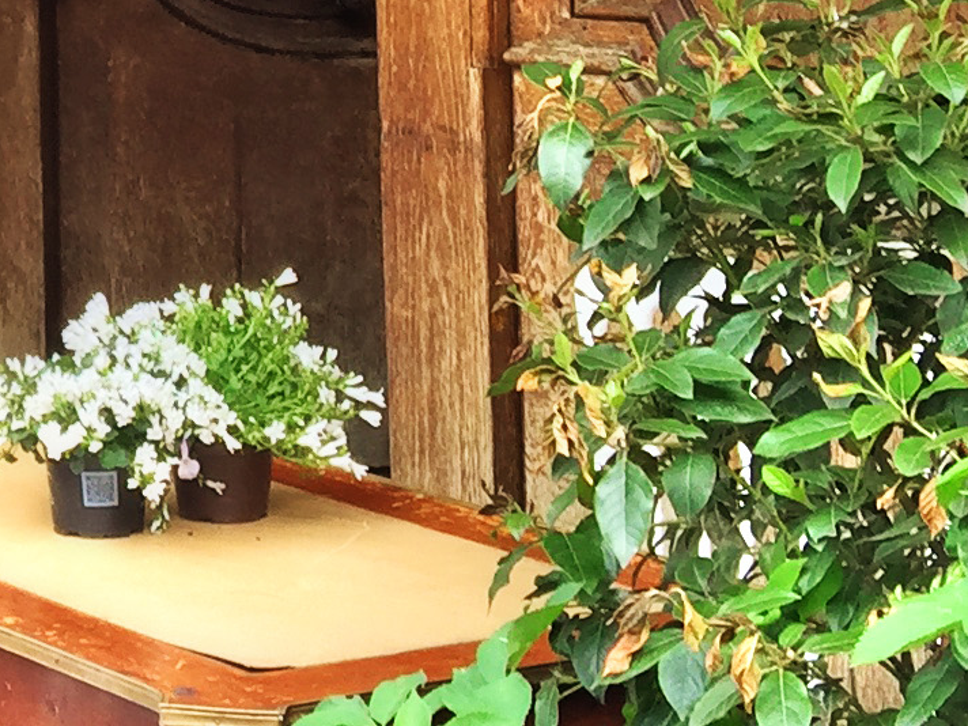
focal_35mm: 133
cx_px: -419
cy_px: -177
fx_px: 3719
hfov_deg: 14.0
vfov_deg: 10.9
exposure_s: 1/144
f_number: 2.2
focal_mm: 4.15
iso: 32
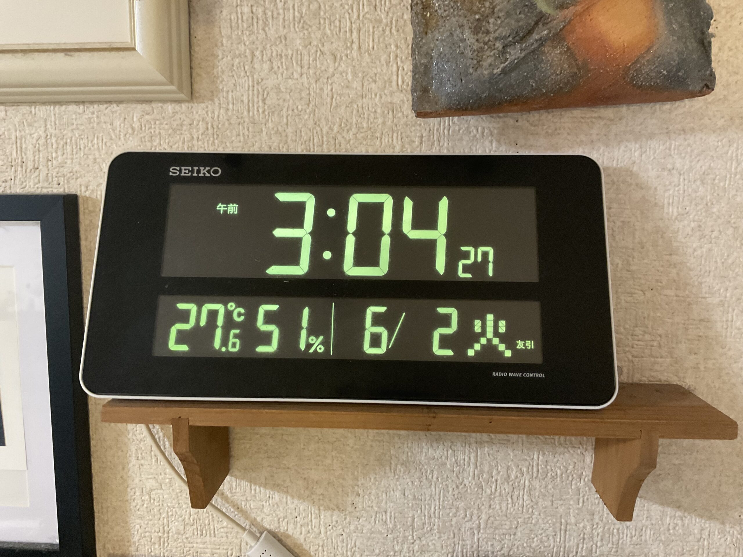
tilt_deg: -6.4
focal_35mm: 29
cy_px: 278
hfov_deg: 61.7
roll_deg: -0.5
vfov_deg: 48.2
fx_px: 622
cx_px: 372
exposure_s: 1/33
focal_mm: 3
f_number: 1.8
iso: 250
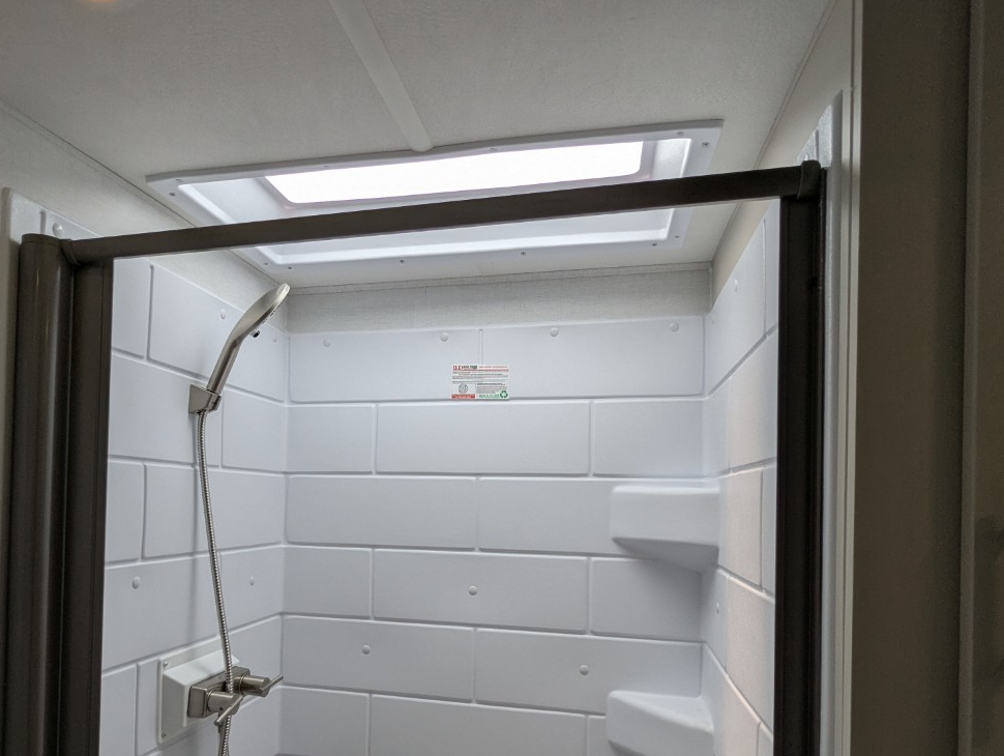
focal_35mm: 23
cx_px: 430
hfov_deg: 73.4
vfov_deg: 57.9
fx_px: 668
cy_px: 491
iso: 33
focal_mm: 2.35
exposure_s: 1/553
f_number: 2.2
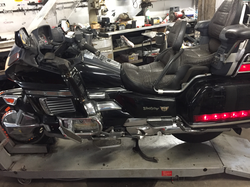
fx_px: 209
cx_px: 125
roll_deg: +5.0
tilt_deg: -22.5
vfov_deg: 48.2
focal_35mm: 29
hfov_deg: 61.7
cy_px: 94
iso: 250
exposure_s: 1/20
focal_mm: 4.15
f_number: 2.2
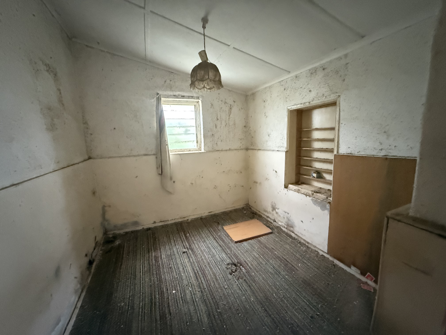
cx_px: 223
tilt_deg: -9.5
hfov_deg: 102.1
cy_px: 168
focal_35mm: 14
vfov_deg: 85.7
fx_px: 180
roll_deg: +2.2
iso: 1250
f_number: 2.2
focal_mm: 2.22
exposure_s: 1/60
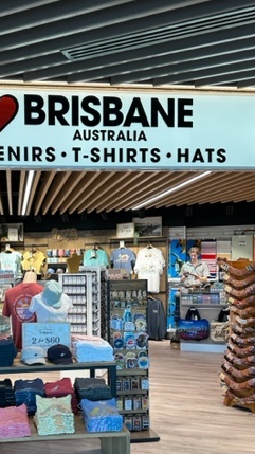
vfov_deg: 51.0
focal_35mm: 39
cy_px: 288
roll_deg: +0.5
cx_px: 57
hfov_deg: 29.8
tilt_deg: -1.4
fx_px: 469
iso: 50
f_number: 1.78
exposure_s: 1/122
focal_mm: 6.86
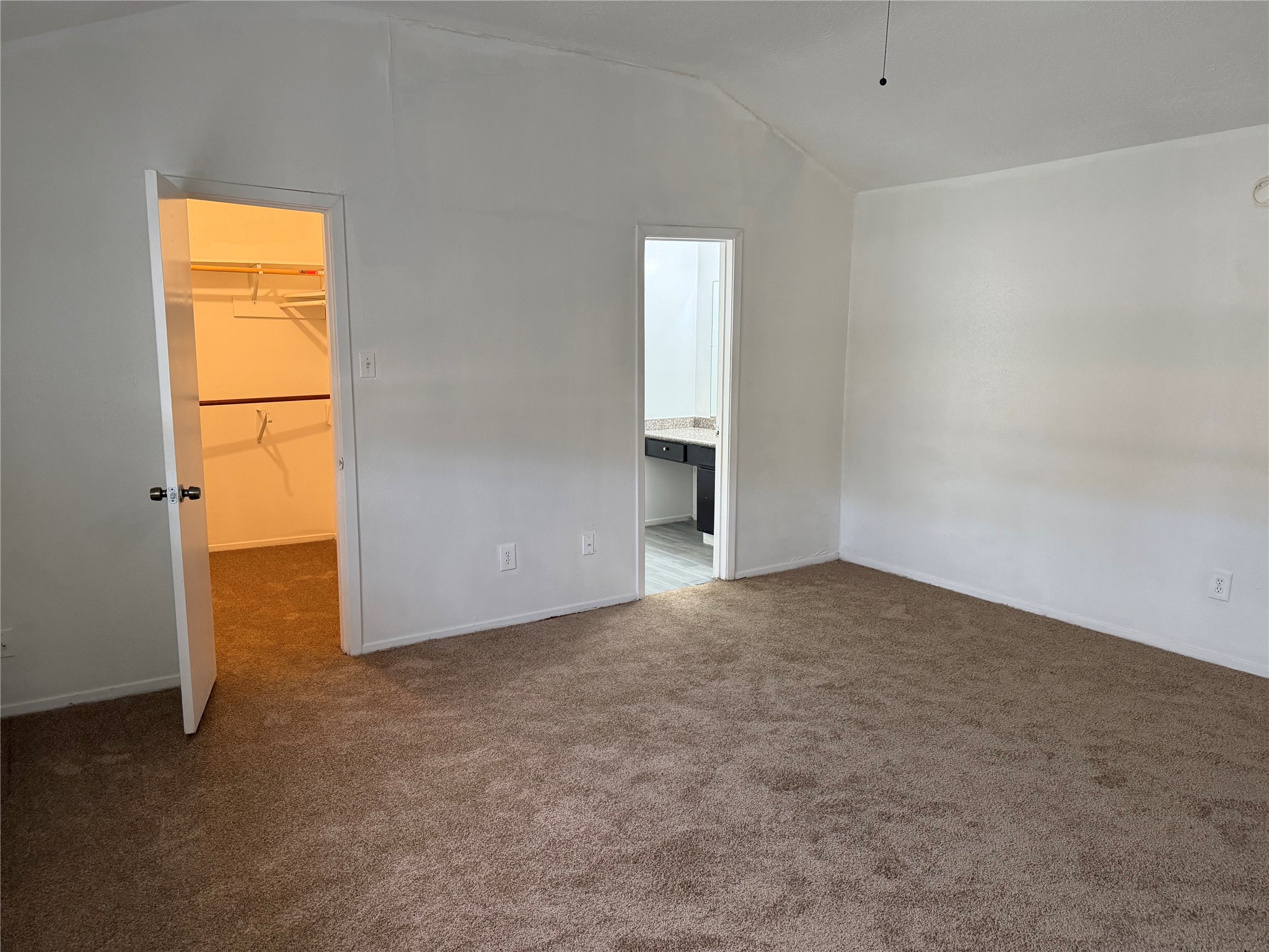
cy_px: 476
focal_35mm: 24
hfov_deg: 71.6
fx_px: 880
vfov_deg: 56.8
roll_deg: +0.0
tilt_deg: -8.0
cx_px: 634
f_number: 1.78
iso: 400
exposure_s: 1/120
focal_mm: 6.76
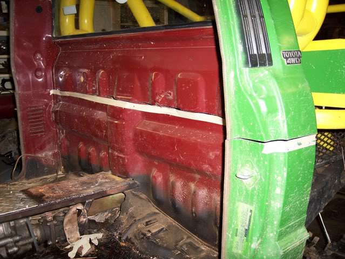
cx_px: 172
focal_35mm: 39
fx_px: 389
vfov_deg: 36.9
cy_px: 130
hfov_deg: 47.8
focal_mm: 8
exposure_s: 1/60
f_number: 2.8
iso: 100
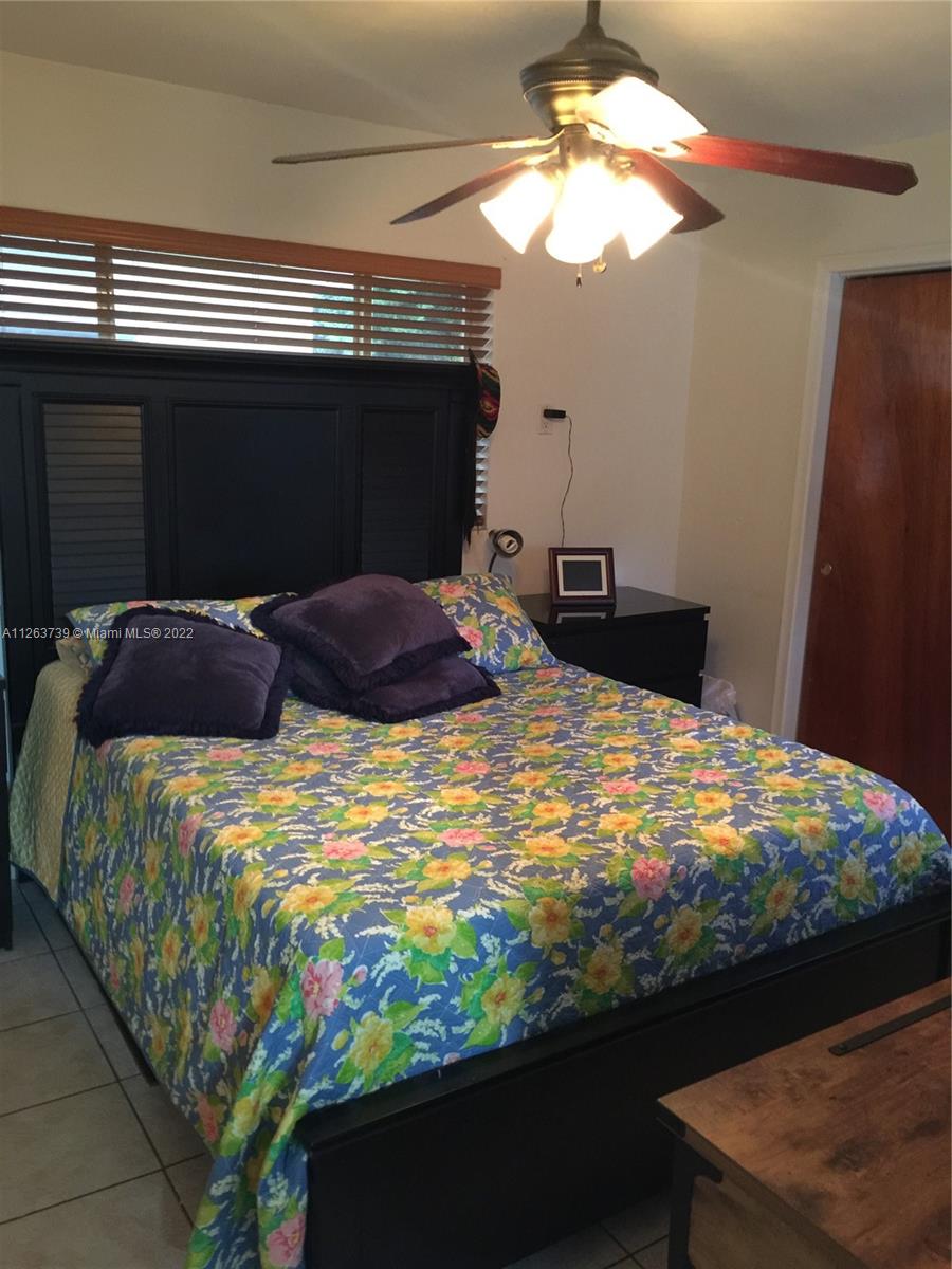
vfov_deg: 61.7
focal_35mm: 29
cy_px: 634
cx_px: 476
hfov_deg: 48.2
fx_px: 1063
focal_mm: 4.15
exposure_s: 1/4
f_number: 2.2
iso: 125
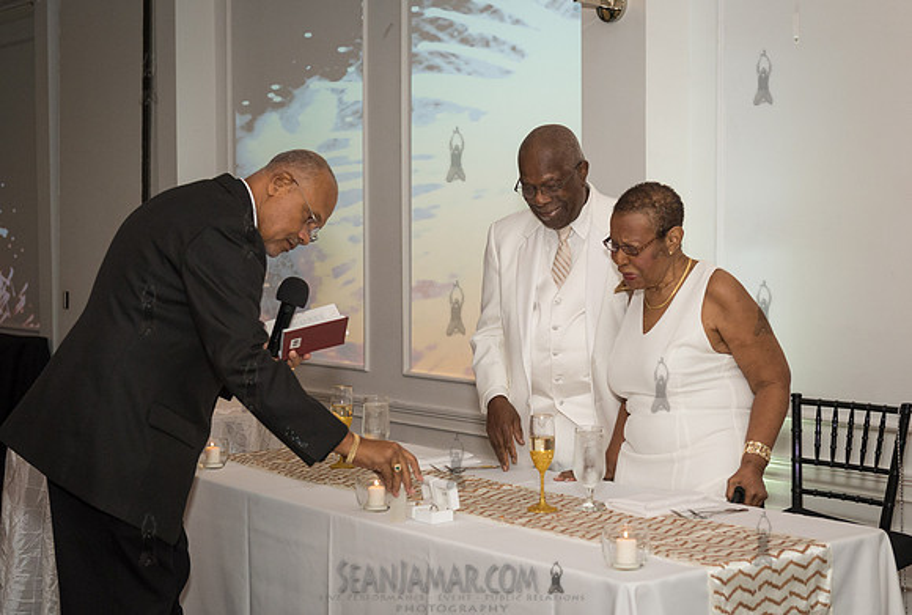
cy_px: 315
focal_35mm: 57
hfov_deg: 35.0
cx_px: 498
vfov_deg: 24.0
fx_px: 1447
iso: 2500
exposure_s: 1/400
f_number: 4
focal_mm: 52
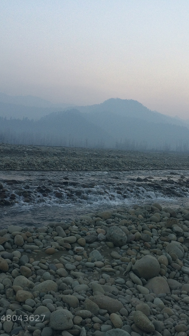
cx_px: 125
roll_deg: -1.9
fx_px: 383
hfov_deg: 27.5
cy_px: 169
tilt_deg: +0.0
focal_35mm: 43
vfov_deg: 47.4
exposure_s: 1/131
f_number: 2.2
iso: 32
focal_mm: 4.15
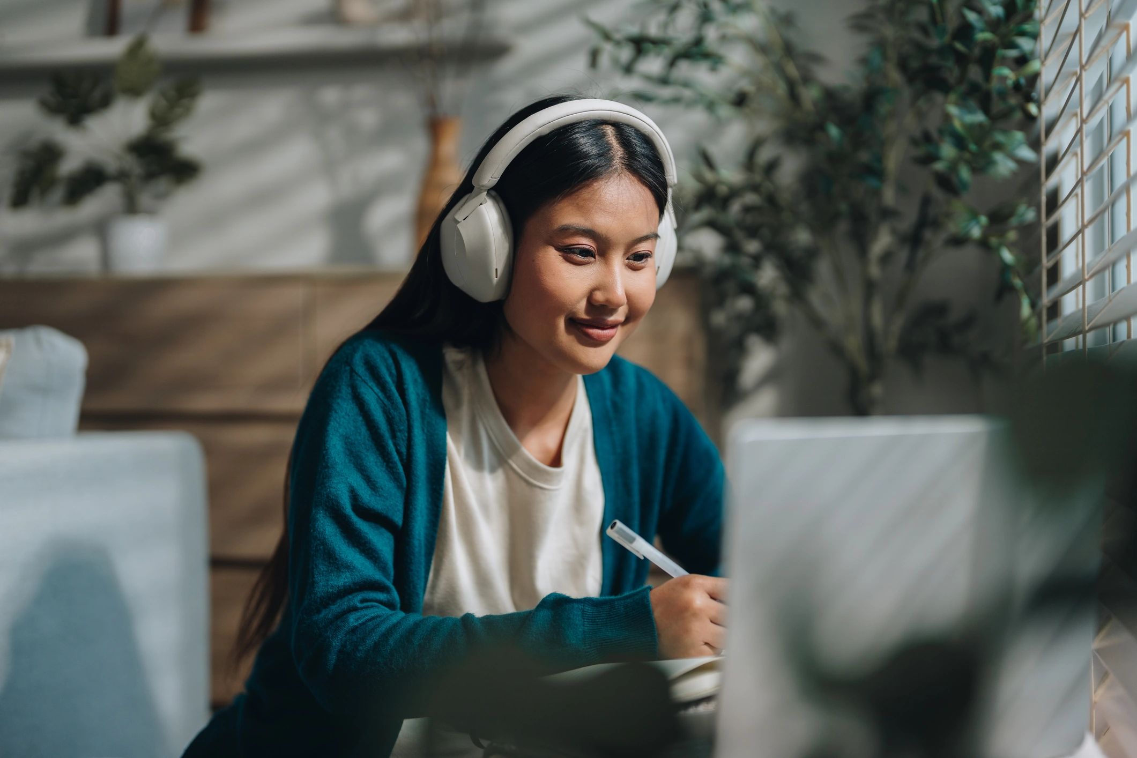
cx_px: 568
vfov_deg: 27.0
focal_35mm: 50
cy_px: 379
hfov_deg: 39.6
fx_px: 1579
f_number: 1.4
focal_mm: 50
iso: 200
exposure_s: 1/1600
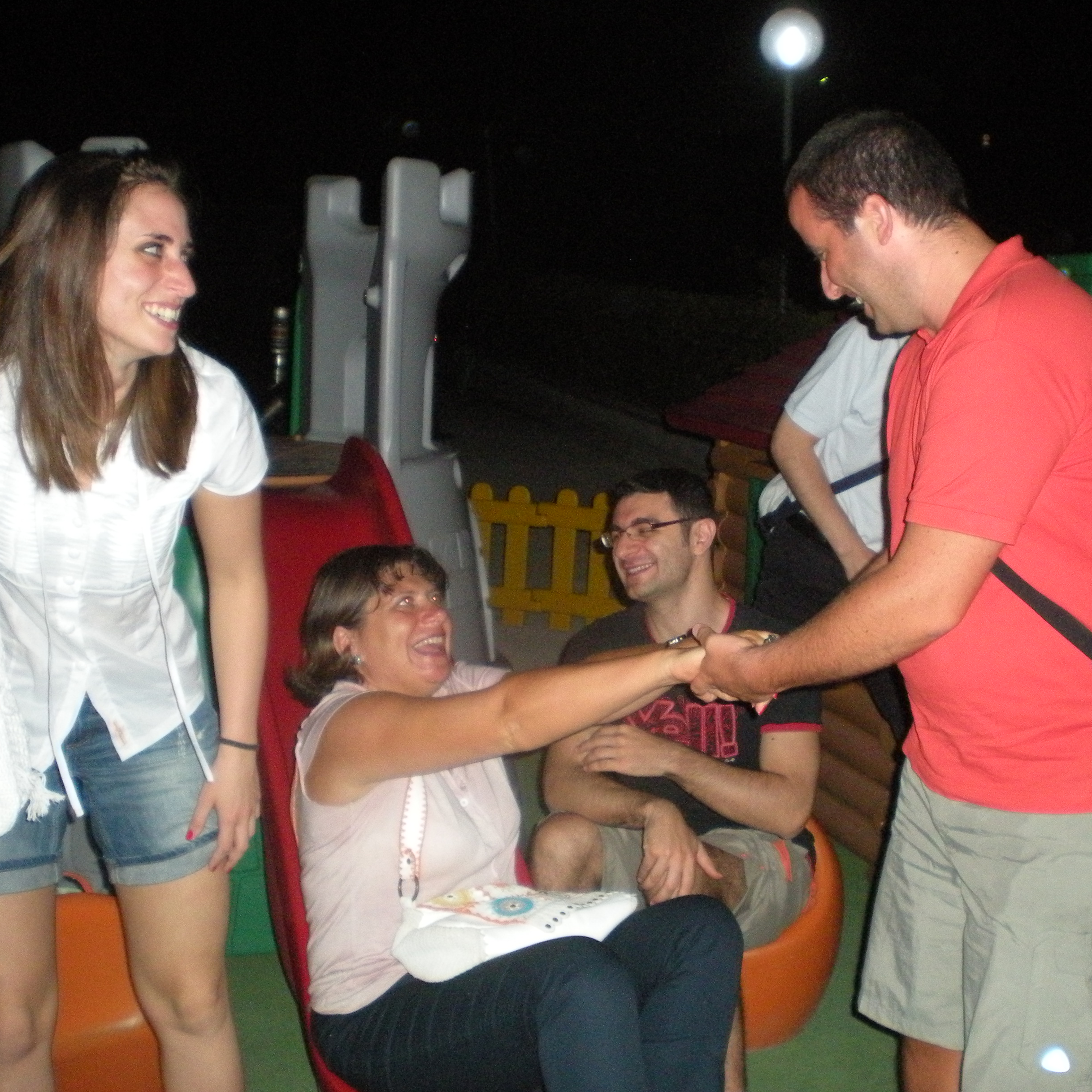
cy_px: 547
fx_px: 1606
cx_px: 702
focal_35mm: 45
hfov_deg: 37.3
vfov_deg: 37.6
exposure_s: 1/60
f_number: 3.1
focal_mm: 6.3
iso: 491
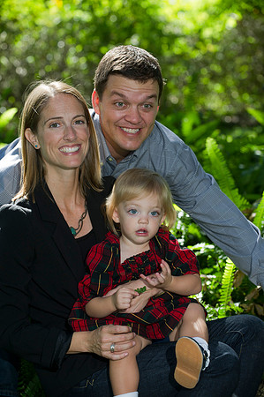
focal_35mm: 116
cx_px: 132
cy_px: 198
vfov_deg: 17.7
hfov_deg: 11.8
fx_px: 1279
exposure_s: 1/160
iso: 250
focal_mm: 116
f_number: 4.5
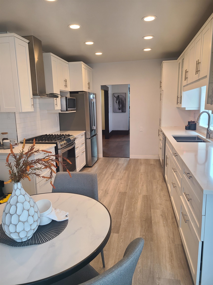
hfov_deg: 53.1
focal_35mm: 26
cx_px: 106
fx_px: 213
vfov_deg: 67.3
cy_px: 142
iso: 160
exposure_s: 1/60
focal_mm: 5.4
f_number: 1.8
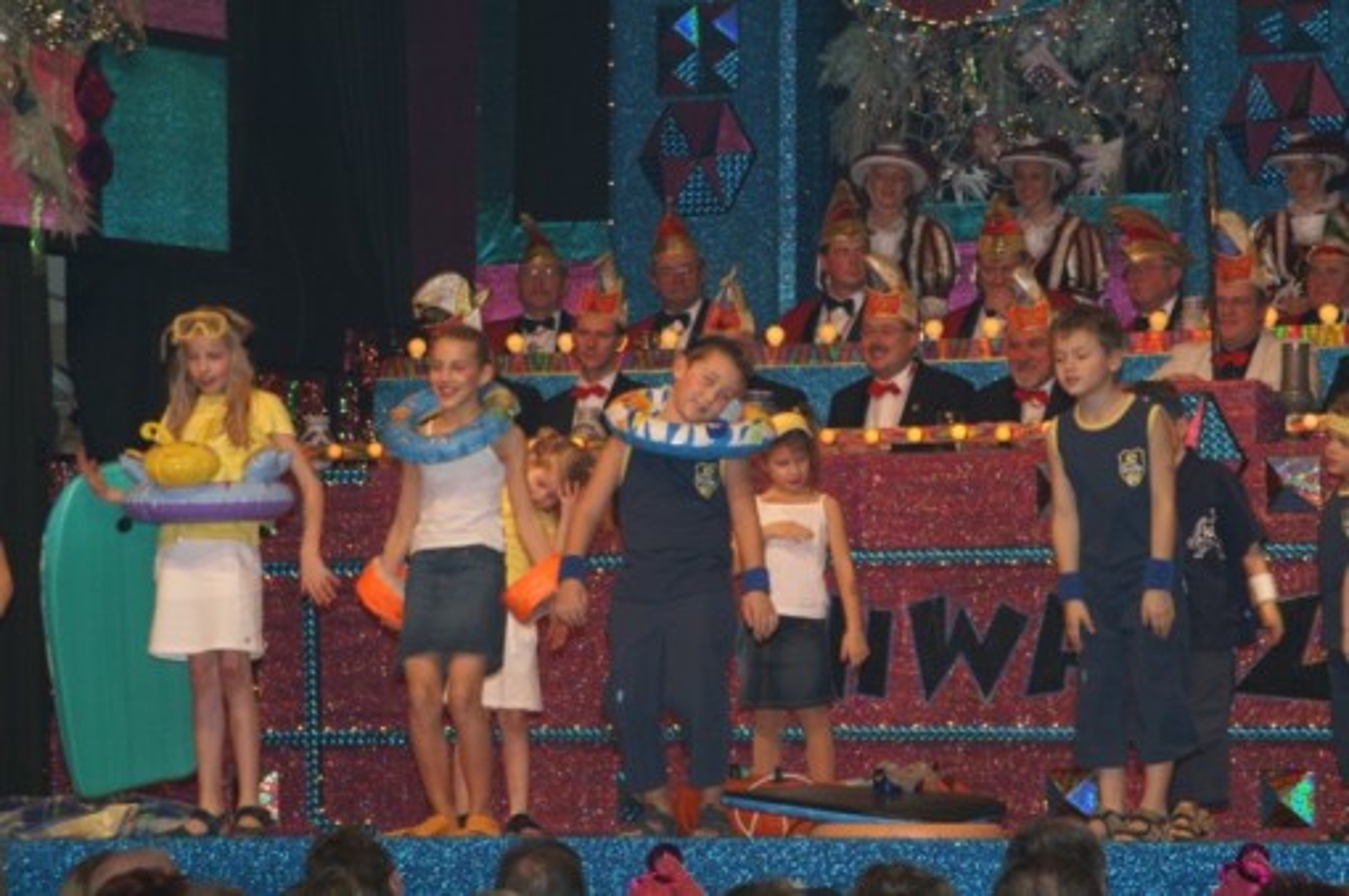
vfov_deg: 10.7
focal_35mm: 128
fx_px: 4773
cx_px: 674
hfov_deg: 16.1
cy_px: 448
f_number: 5.6
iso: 400
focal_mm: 85
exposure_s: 1/60
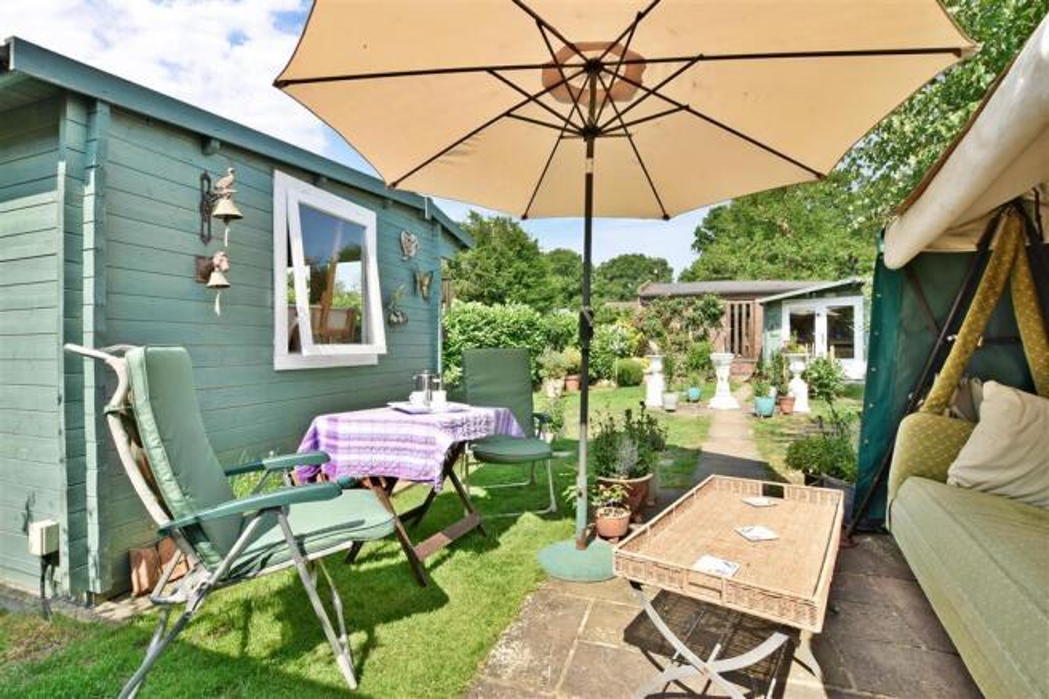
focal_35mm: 15
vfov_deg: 77.3
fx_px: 437
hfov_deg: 100.4
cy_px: 350
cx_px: 524
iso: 100
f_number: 16
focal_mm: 10
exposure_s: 1/40
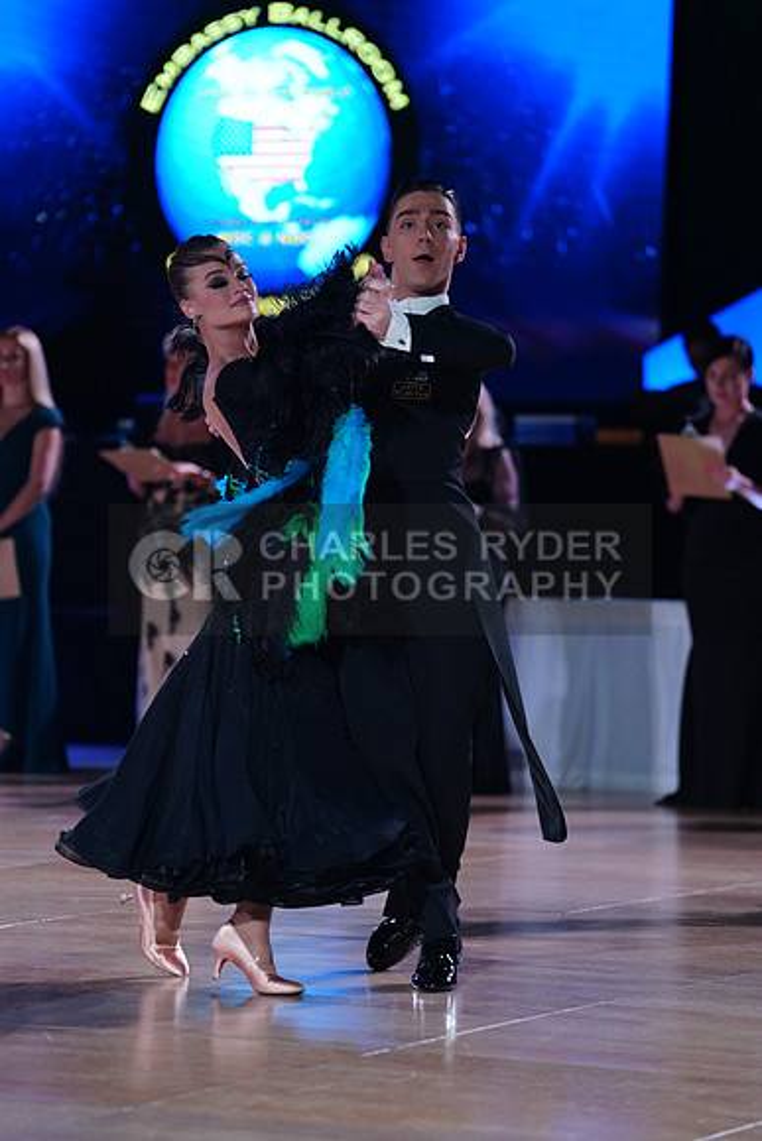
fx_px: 4632
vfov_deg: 14.1
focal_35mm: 146
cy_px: 570
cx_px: 381
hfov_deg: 9.4
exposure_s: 1/400
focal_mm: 146
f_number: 2.8
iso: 2000
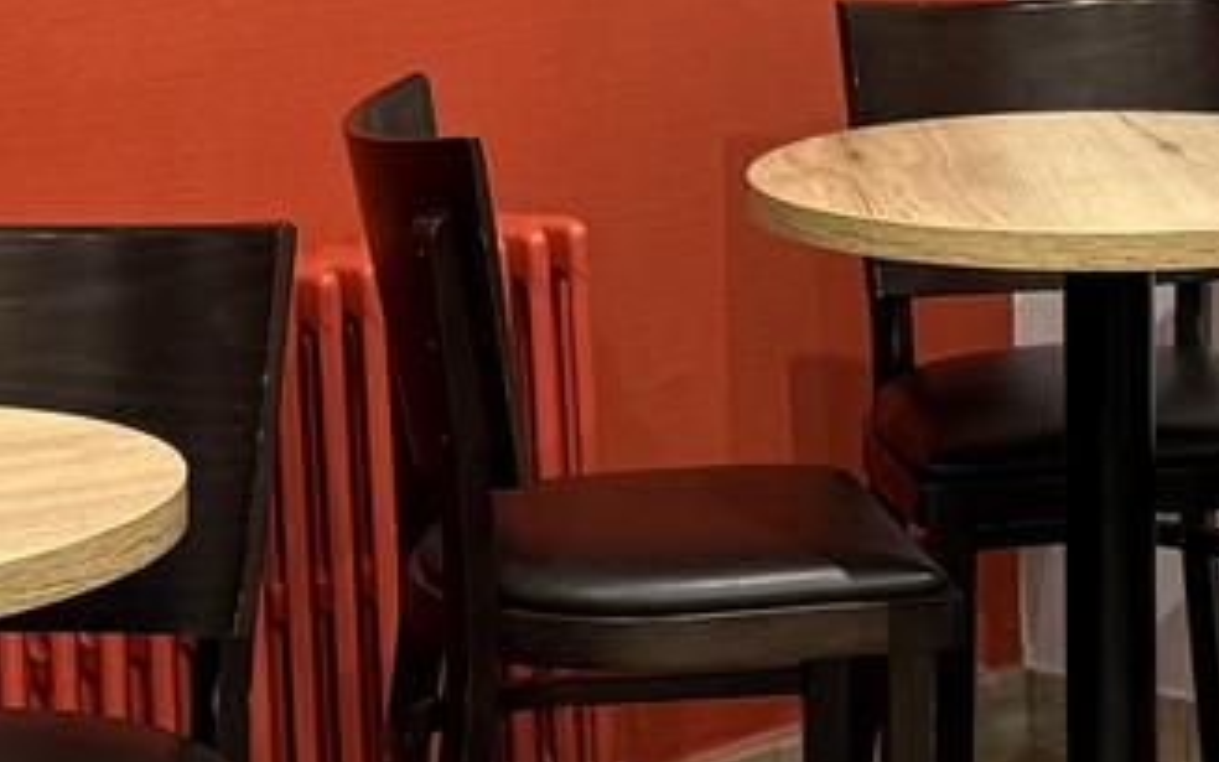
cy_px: -576
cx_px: 1067
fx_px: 4950
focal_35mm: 149
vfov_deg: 8.5
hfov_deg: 13.9
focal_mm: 6.76
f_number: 1.78
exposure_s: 1/60
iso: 250
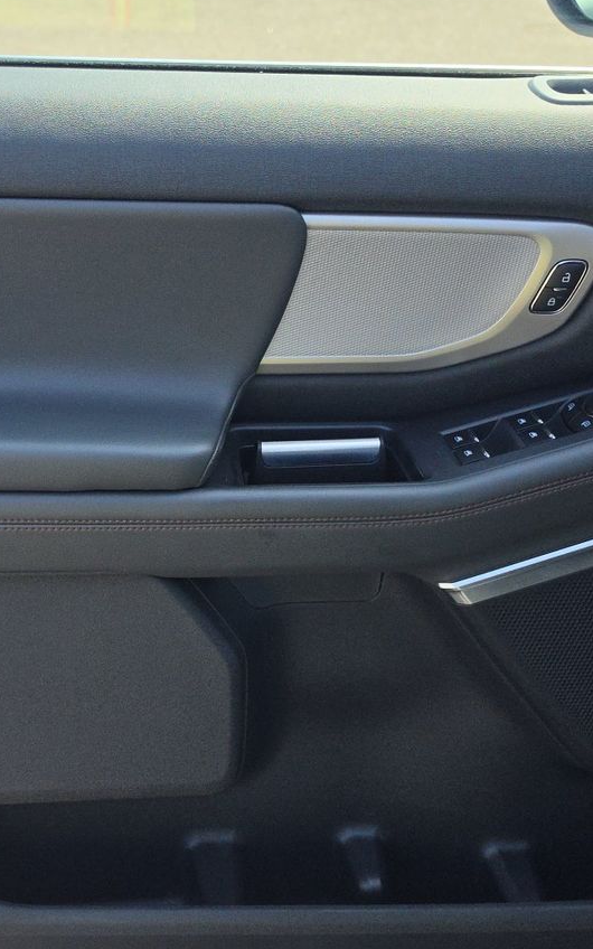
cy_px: 565
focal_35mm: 46
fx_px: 1189
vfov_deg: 43.3
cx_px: 166
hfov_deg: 27.7
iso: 63
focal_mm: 6.5
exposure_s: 1/3246
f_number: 1.4
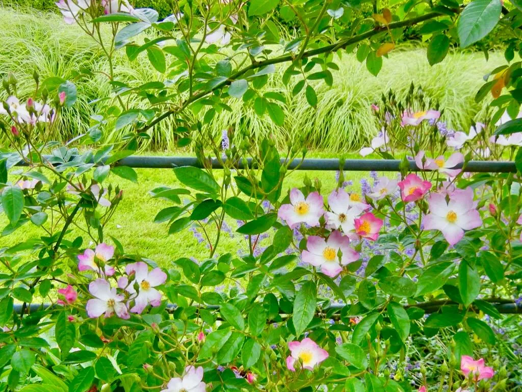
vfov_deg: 46.8
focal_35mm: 30
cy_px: 196
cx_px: 261
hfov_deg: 59.9
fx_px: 453
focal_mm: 5.4
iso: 160
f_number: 3.5
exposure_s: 1/320
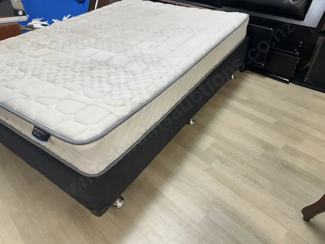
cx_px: 162
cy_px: 122
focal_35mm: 24
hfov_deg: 71.6
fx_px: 225
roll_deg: +1.9
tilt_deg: -38.5
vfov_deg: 56.8
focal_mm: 6.86
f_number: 1.78
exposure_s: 1/100
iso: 100
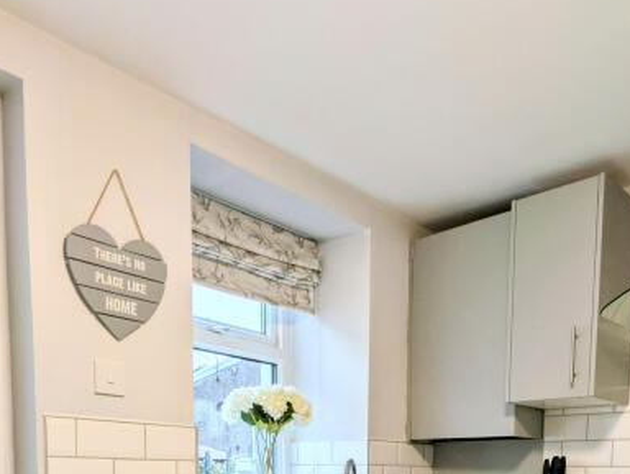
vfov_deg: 36.8
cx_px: 361
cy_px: 529
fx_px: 583
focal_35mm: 32
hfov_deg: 56.5
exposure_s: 1/57.9
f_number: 1.95
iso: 41
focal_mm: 2.23
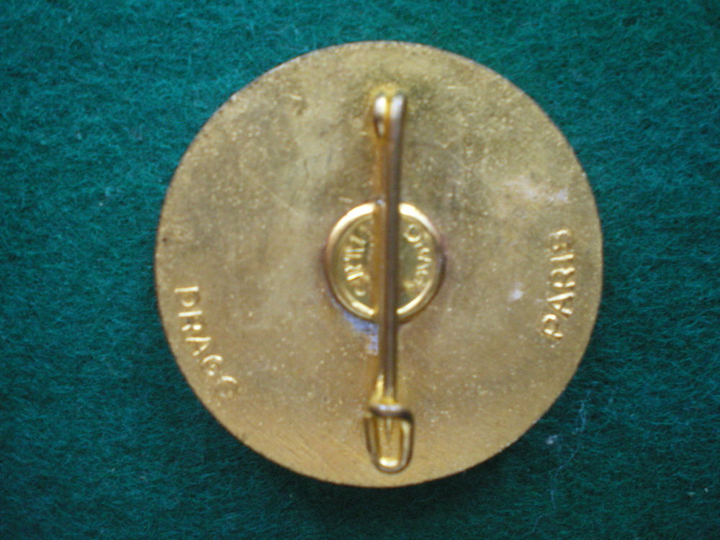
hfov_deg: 49.0
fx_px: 790
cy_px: 270
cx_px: 360
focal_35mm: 38
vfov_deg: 37.7
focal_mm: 6.3
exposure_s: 1/20
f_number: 3.1
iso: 400
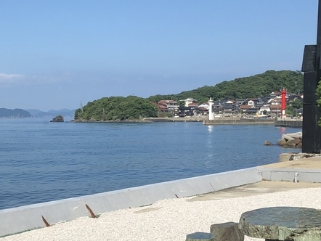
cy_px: 189
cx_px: 71
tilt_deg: -5.4
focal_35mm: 76
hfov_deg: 25.3
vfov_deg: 19.2
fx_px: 705
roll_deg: +0.0
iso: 20
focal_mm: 4
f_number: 1.8
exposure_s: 1/2667
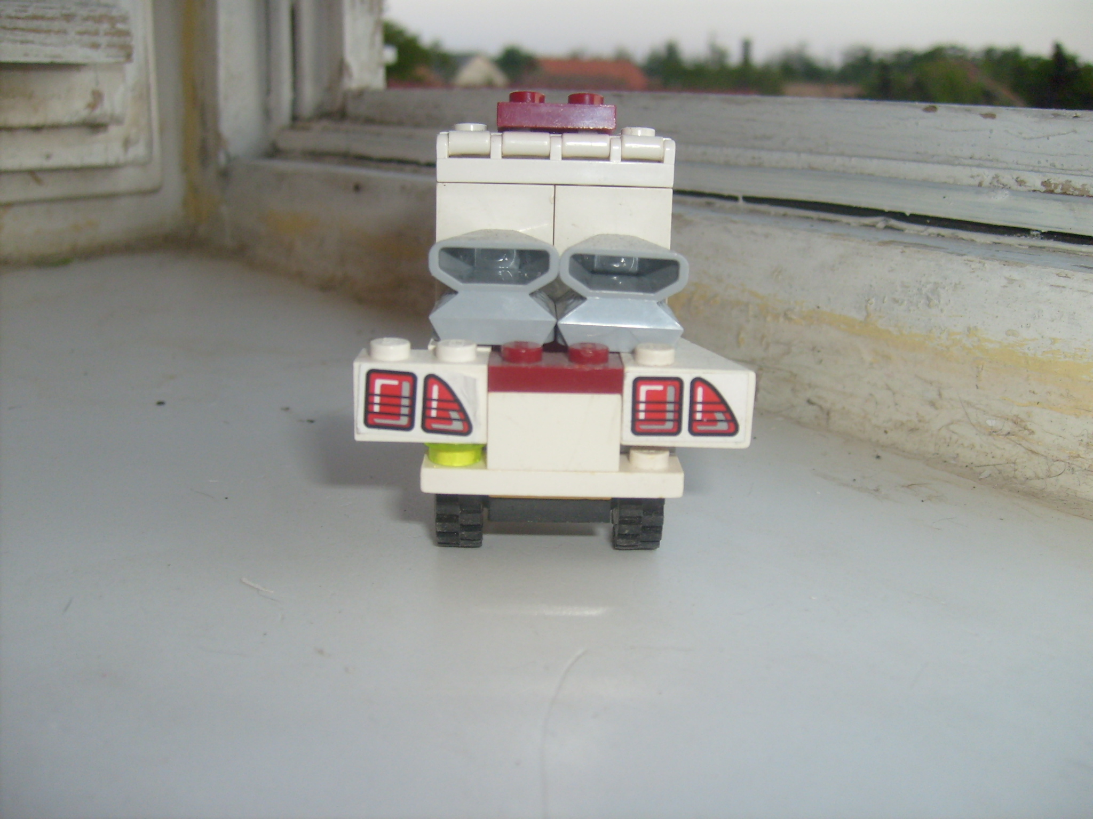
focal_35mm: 35
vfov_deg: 40.7
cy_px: 410
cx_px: 546
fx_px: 1105
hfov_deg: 52.6
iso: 100
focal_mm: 5.8
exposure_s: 1/45
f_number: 2.8
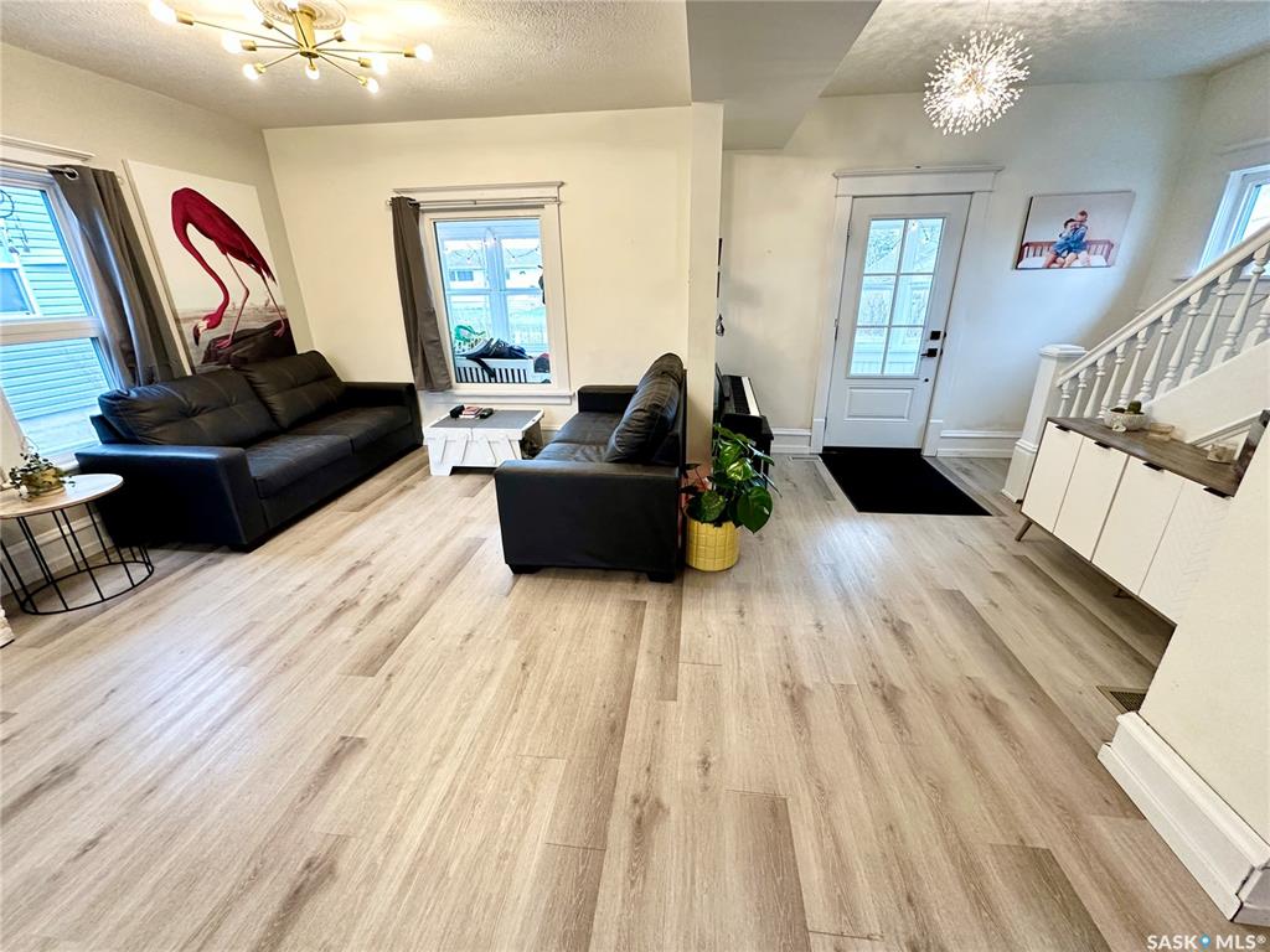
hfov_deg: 102.1
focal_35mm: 14
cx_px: 635
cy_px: 476
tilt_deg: -21.3
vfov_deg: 85.7
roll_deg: +1.2
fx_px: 514
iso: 250
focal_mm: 2.22
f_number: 2.2
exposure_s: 1/120
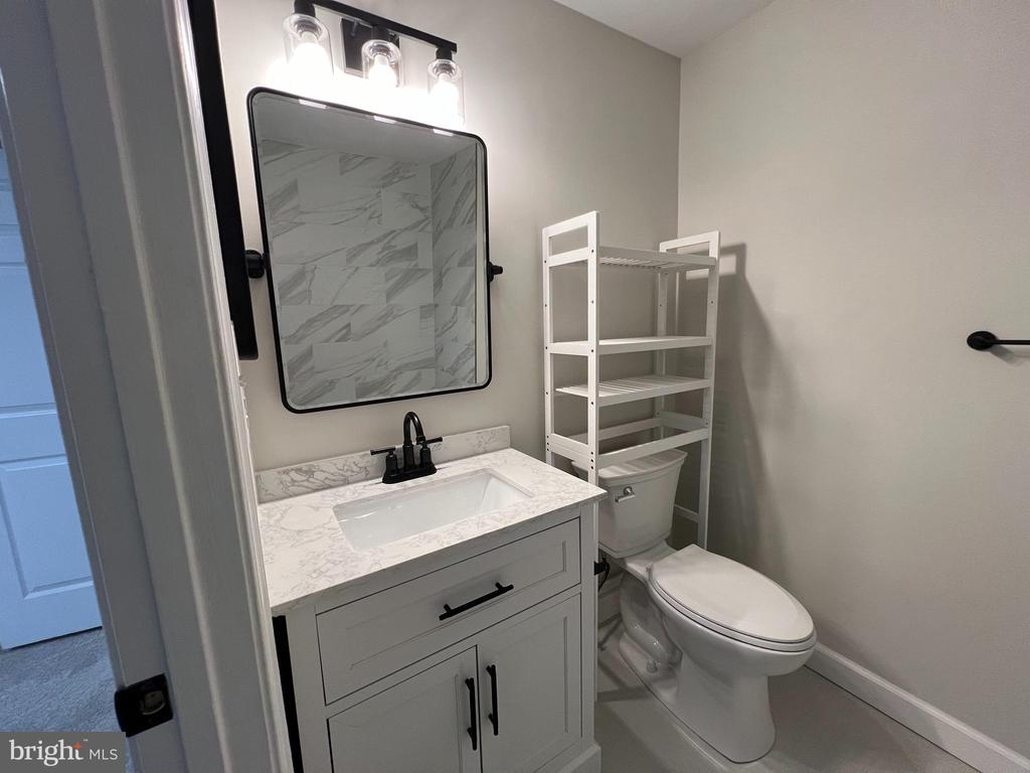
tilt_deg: -8.8
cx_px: 515
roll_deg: +2.5
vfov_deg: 89.9
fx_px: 387
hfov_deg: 106.2
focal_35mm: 13
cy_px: 386
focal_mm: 1.57
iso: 200
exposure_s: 1/120
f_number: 1.8
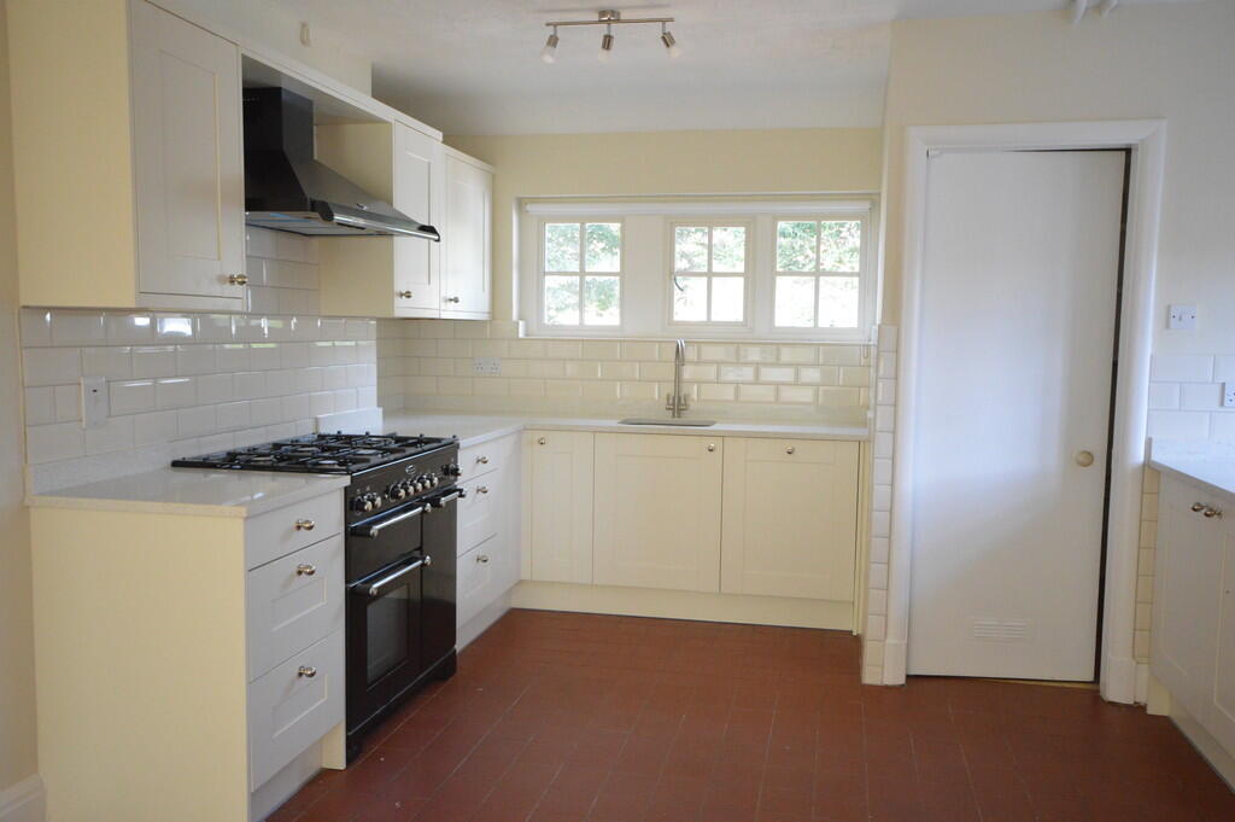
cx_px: 618
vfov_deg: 43.5
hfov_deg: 62.0
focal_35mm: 30
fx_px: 1028
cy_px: 411
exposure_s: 1/60
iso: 2200
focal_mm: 20
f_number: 5.6
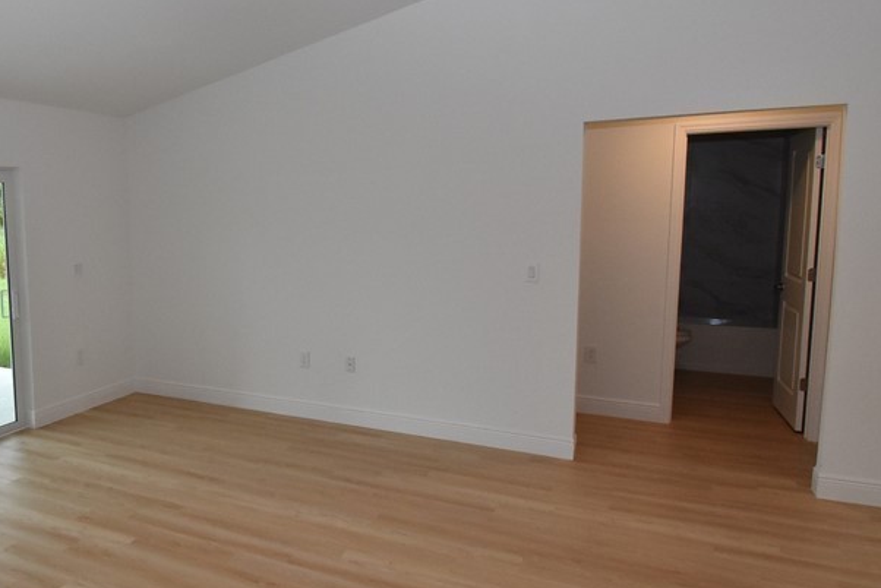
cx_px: 203
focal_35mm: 27
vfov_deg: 48.0
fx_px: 661
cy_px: 293
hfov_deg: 62.8
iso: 1600
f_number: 8
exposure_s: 1/200
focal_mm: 10
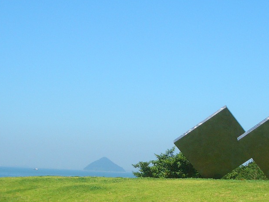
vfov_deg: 20.2
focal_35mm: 72
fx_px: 560
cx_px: 160
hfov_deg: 27.0
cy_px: 160
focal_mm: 5.8
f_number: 4.3
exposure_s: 1/400
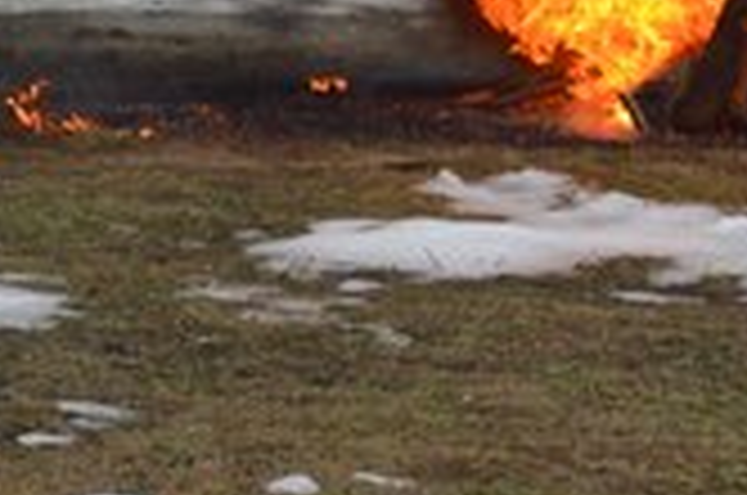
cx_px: -436
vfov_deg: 5.3
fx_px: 5227
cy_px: -434
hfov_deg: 8.0
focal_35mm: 252
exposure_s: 1/200
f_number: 7.1
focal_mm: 35
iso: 200
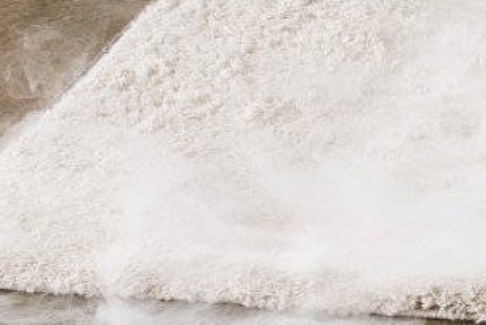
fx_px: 3525
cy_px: -349
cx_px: 1135
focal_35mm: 261
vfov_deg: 5.2
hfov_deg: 7.4
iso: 400
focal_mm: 50
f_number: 6.3
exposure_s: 1/160
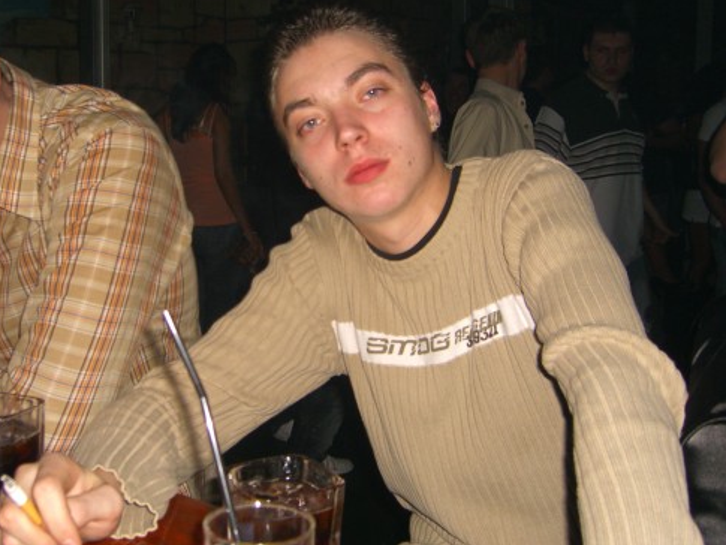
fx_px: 986
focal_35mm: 47
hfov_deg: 40.2
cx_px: 290
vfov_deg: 30.9
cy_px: 261
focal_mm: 7.9
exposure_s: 1/60
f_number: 2.8
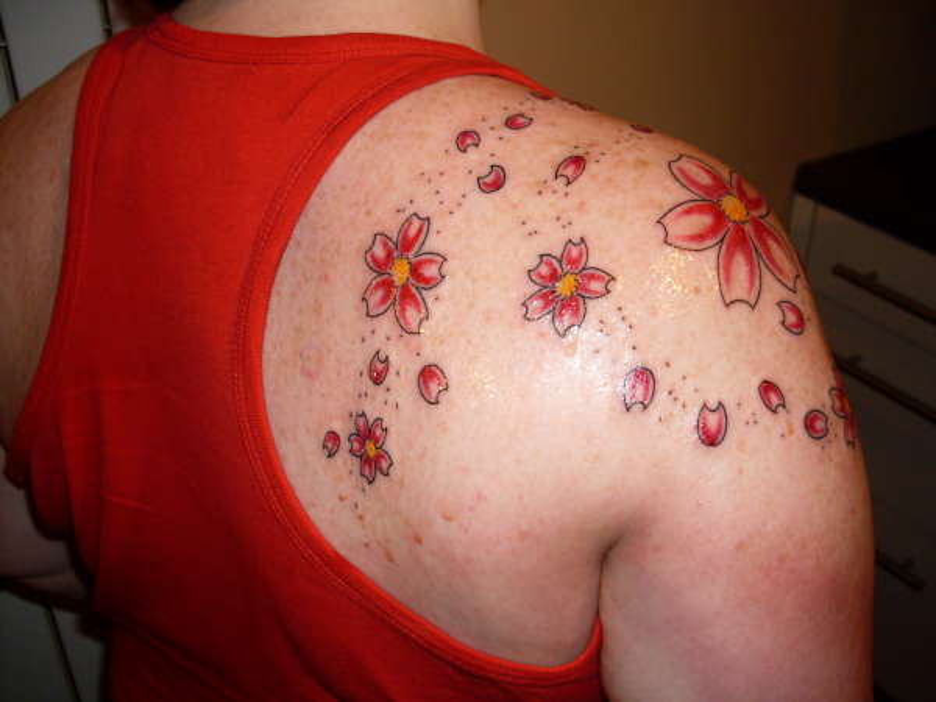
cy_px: 351
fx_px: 1028
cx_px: 468
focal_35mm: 38
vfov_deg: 37.7
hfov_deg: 49.0
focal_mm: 6.3
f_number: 2.8
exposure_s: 1/45
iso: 100
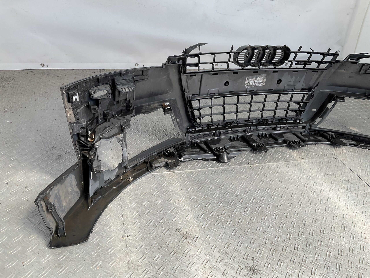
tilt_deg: -31.1
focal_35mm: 29
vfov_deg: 48.2
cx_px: 185
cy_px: 139
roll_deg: -9.1
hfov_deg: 61.7
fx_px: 310
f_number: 1.8
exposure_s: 1/302
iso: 16
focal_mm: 3
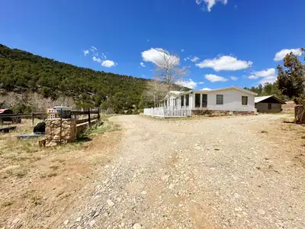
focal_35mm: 14
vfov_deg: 85.7
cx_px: 152
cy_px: 114
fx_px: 123
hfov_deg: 102.1
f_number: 2.2
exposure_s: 1/3205
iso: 50
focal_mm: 2.22
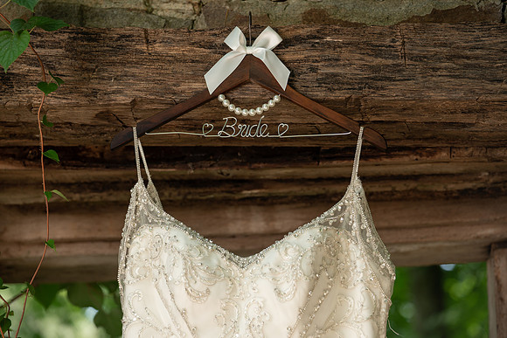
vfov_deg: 11.6
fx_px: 1665
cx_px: 254
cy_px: 169
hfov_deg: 17.3
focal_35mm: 118
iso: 200
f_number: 4
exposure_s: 1/200
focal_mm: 117
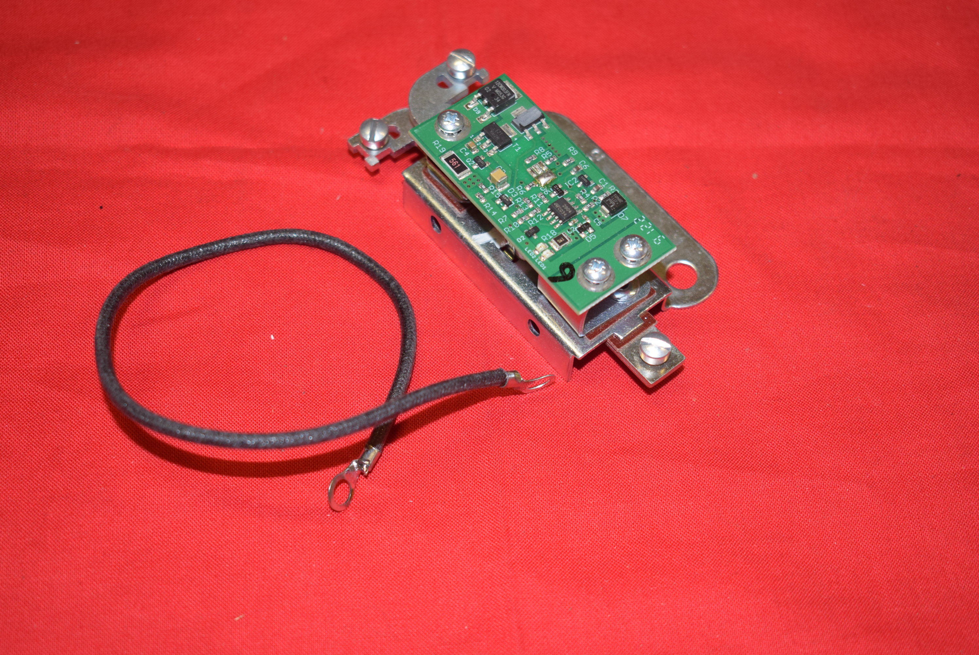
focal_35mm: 60
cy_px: 328
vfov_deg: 22.7
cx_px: 490
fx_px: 1633
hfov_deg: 33.4
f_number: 5
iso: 500
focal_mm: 40
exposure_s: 1/60
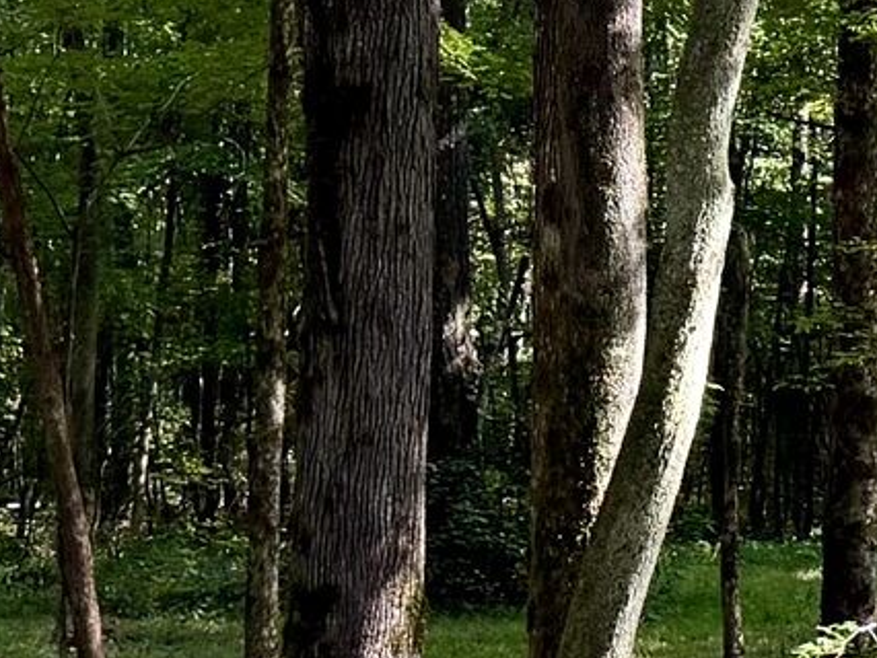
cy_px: 218
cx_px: 1898
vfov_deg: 8.6
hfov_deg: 10.3
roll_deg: +1.3
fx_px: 4385
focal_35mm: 173
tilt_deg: +3.6
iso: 125
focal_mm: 6.76
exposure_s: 1/194
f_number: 1.78
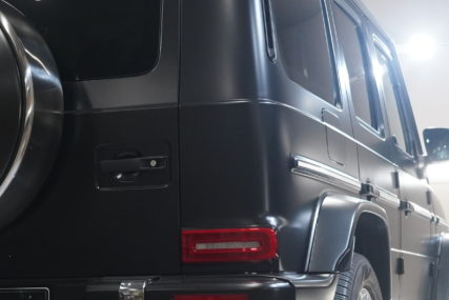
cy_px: 216
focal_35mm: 96
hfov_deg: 21.1
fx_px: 1198
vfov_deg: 14.2
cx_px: 118
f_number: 5
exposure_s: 1/160
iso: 4000
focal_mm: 40
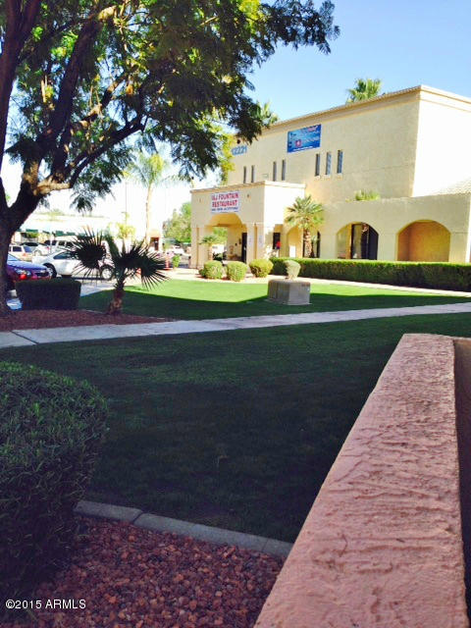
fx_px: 599
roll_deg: -2.3
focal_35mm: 33
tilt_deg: -5.0
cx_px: 236
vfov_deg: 55.4
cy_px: 314
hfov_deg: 42.9
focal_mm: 4.12
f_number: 2.4
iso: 50
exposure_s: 1/661
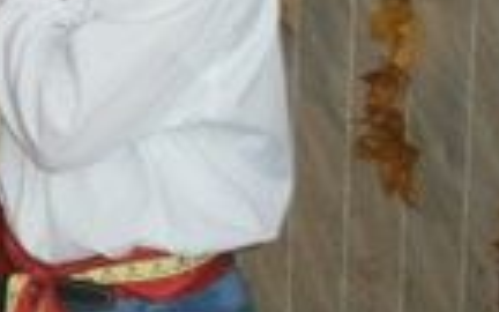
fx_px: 3264
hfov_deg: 8.6
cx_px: -239
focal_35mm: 240
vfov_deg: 5.5
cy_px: -31
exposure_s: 1/50
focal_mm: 13
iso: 400
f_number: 4.4
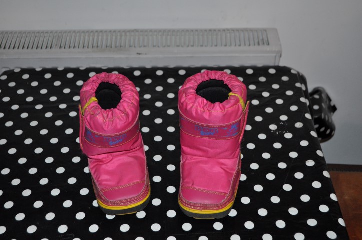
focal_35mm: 48
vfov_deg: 28.0
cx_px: 181
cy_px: 120
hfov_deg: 41.2
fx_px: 482
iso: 1250
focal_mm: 32
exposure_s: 1/60
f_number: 4.8
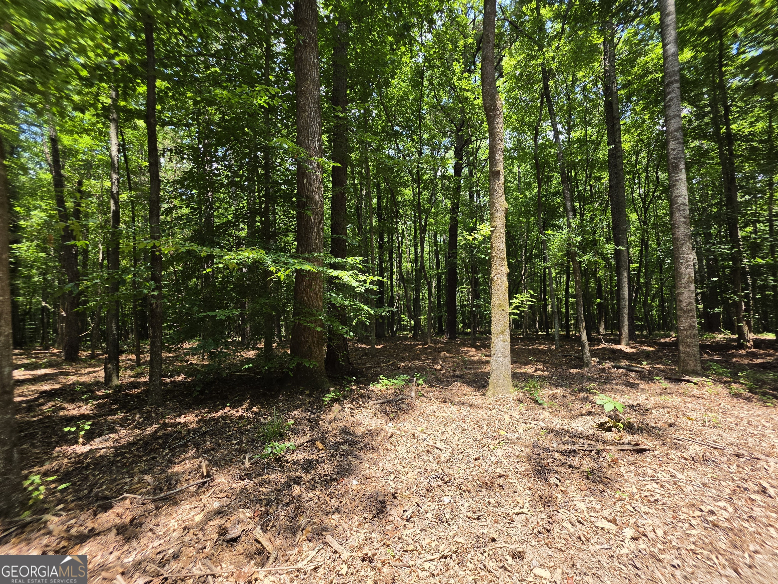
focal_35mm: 13
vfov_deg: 89.9
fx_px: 292
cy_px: 292
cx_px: 389
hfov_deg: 106.2
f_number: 1.9
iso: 32
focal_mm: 2.2
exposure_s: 1/296
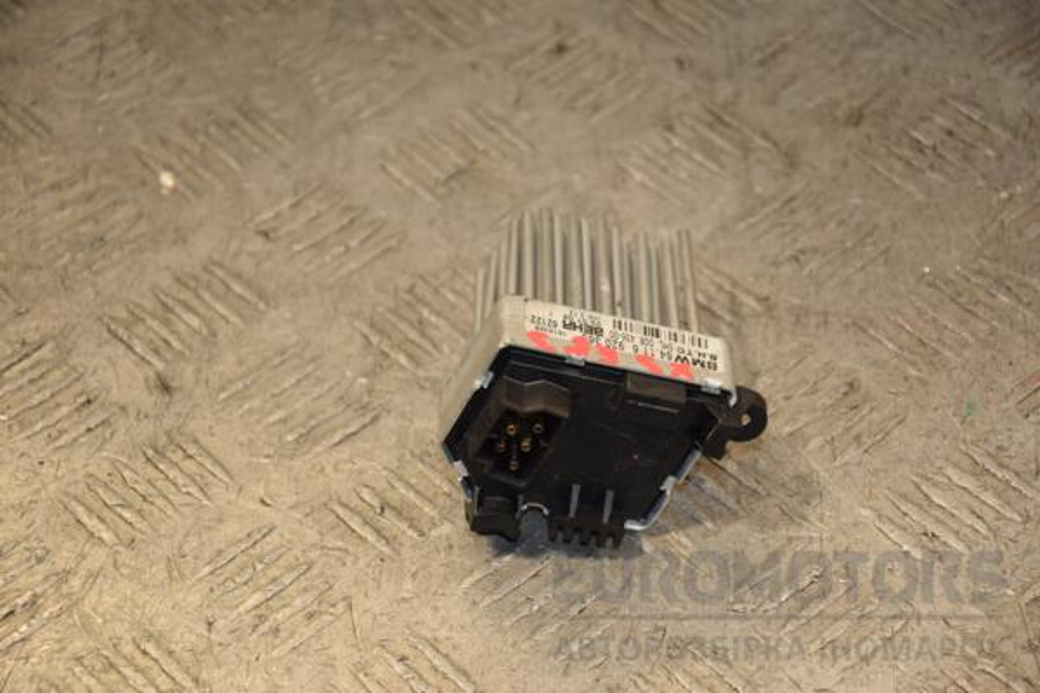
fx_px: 3466
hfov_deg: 17.1
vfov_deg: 11.4
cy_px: 346
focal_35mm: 120
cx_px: 520
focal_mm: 80
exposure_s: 1/160
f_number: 5.3
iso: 800
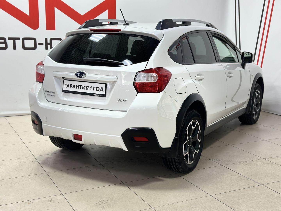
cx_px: 140
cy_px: 106
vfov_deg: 30.3
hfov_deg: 39.7
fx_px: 390
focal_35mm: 48
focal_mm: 6.86
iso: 100
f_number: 1.78
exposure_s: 1/100
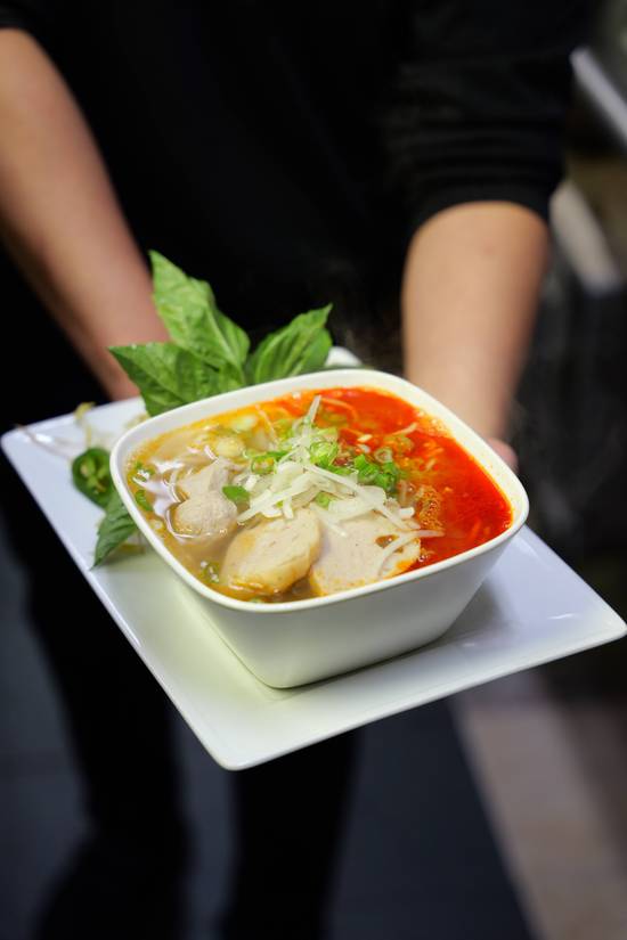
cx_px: 314
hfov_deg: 19.5
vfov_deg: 28.8
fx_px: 1829
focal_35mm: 70
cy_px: 470
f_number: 2.8
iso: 1250
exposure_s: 1/80
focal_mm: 70
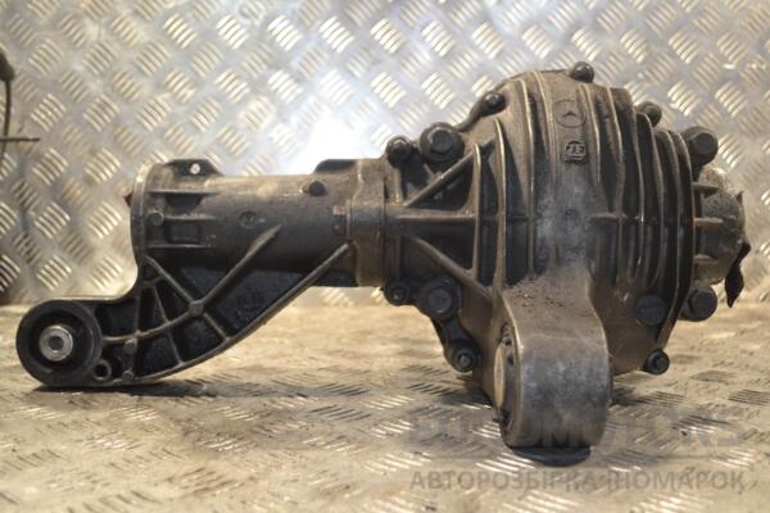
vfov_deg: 34.2
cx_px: 385
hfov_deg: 49.6
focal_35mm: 39
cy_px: 256
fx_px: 834
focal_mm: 26
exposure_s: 1/60
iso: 450
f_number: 4.2
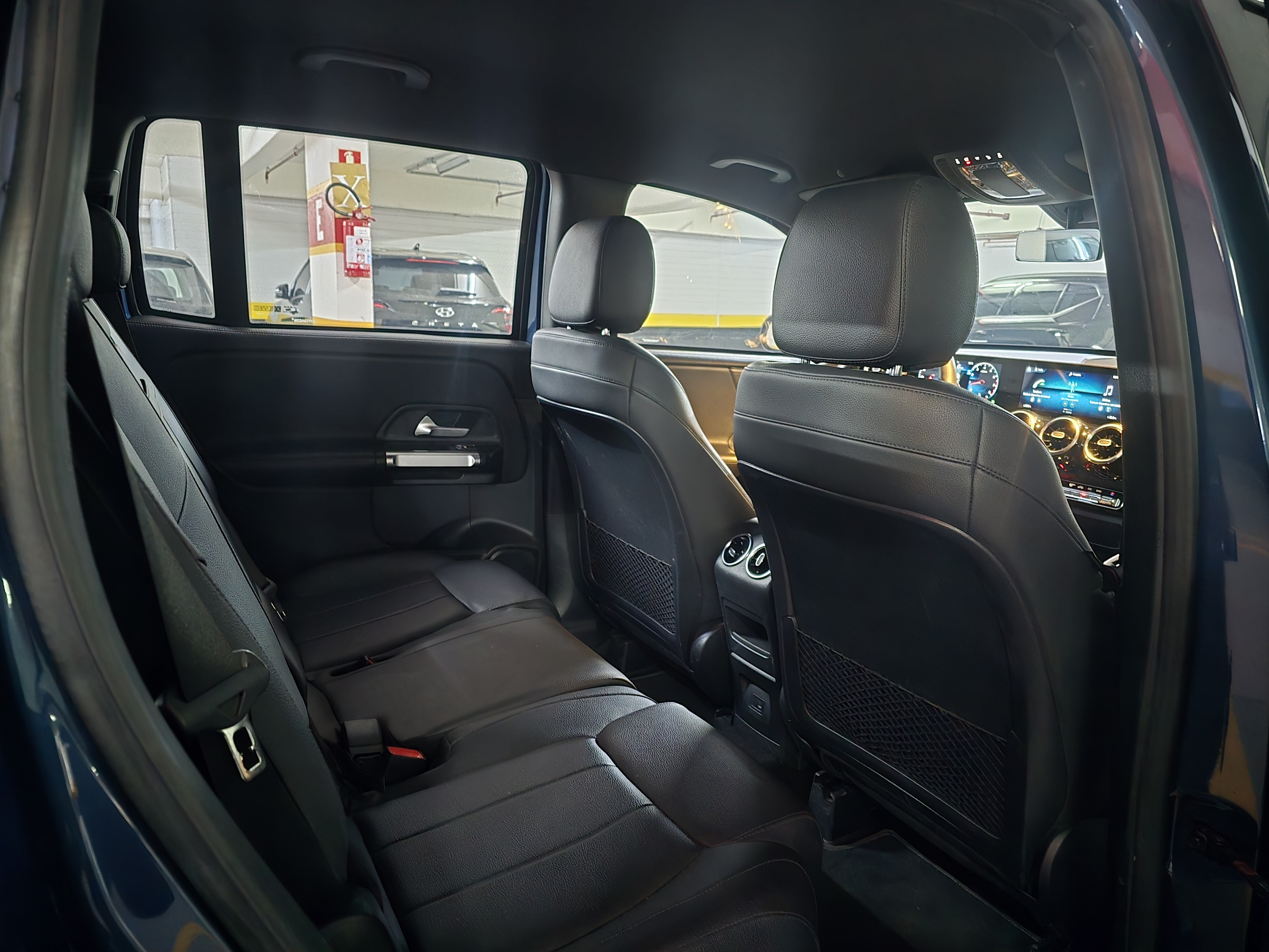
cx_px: 634
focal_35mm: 23
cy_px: 476
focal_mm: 6.3
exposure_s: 1/8.59
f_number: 1.7
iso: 3200
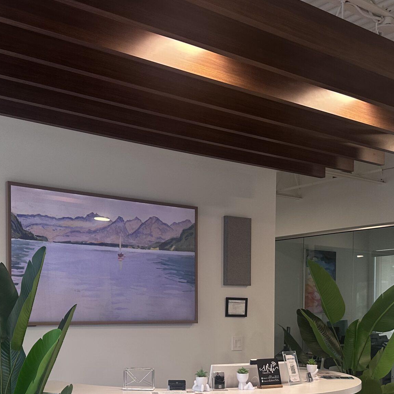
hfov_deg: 35.7
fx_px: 605
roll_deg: -0.4
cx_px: 132
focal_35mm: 47
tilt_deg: -0.1
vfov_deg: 34.8
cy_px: 322
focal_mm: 6.86
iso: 160
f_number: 1.78
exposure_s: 1/120
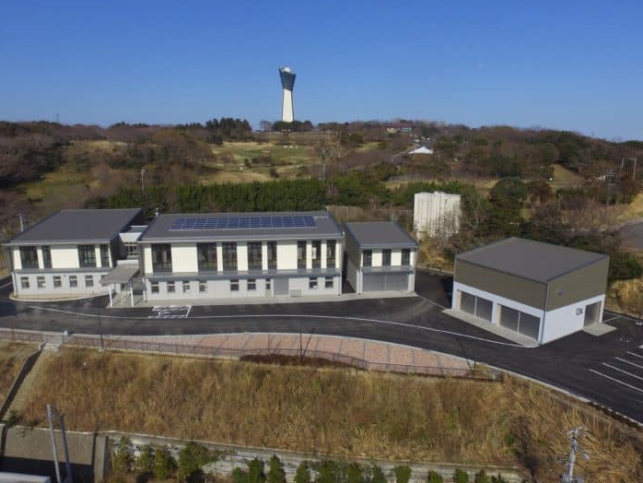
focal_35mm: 22
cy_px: 231
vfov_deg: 61.1
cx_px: 304
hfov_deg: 76.3
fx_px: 409
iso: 100
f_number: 2.8
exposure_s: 1/2198
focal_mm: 3.61
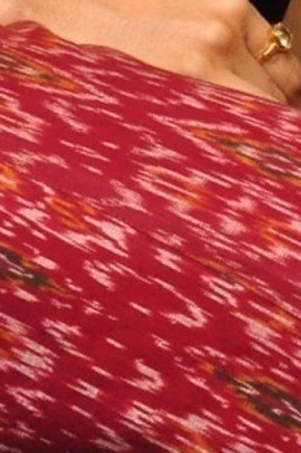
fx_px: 2928
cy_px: -412
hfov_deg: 5.9
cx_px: 70
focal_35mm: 233
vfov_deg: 8.4
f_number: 11
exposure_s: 1/125
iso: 1600
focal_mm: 30
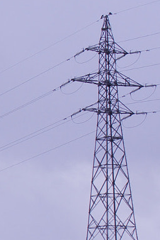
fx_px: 1175
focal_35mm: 176
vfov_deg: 11.6
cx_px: -147
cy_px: 195
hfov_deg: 7.5
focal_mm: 28
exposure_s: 1/200
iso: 200
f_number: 14
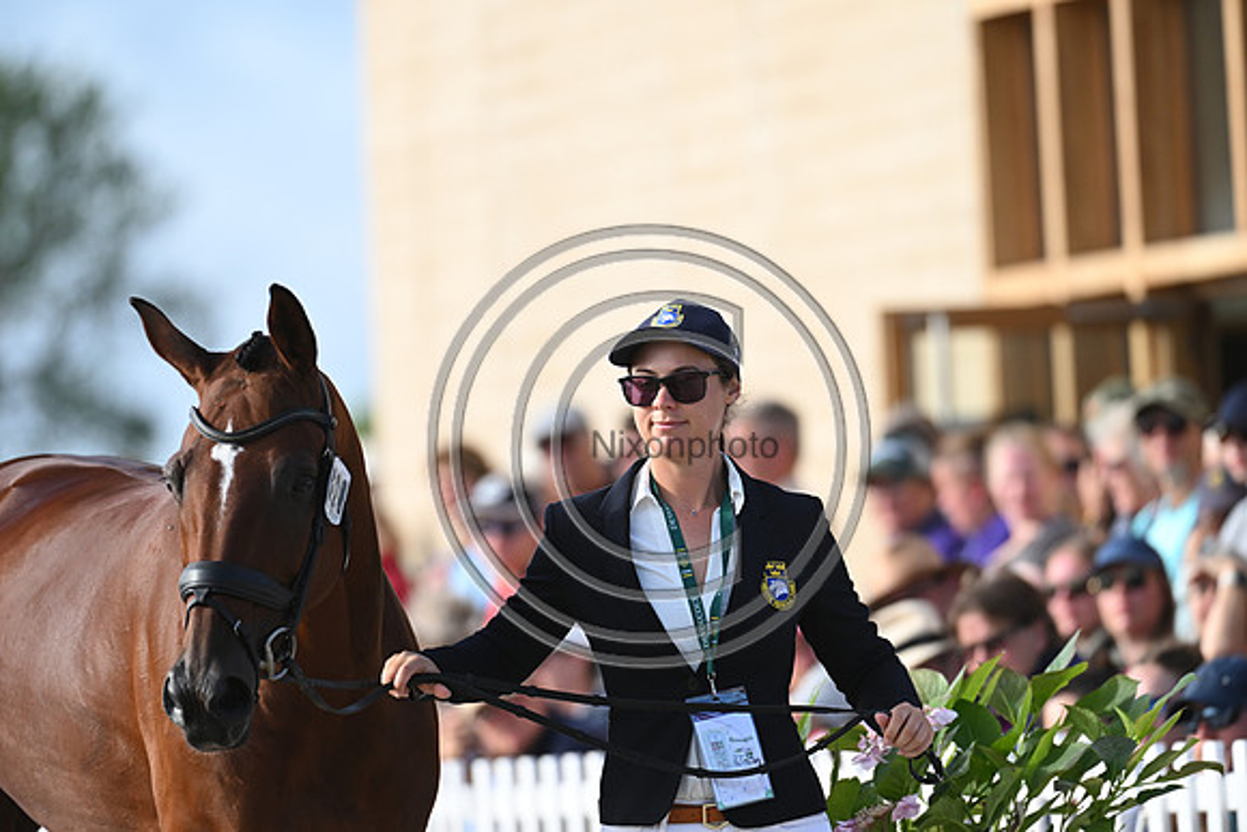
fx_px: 13858
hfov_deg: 5.2
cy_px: 416
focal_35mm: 400
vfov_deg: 3.4
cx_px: 624
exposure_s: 1/1600
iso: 720
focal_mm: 400
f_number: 5
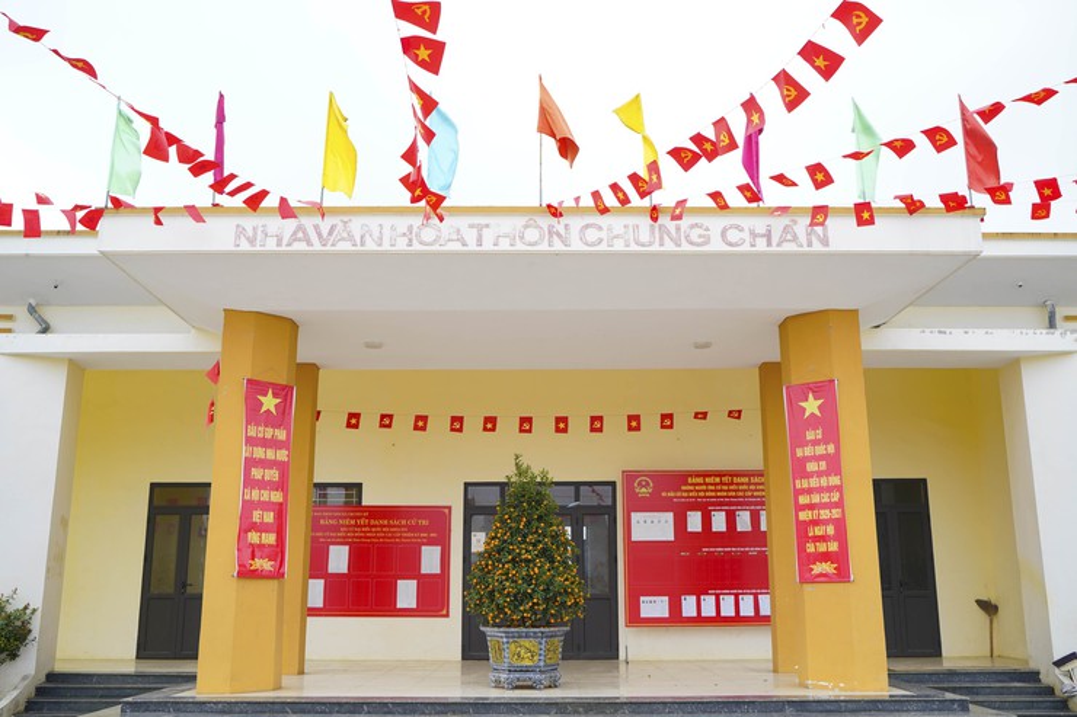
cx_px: 538
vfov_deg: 40.0
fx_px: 987
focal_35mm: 33
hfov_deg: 57.2
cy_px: 358
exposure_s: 1/400
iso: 160
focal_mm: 33
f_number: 4
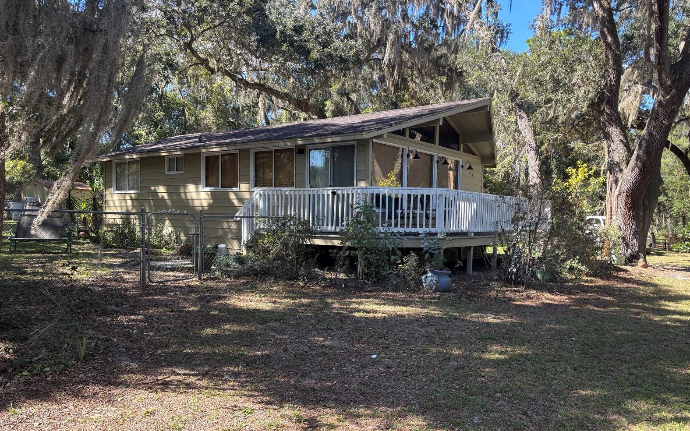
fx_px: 526
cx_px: 346
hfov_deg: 66.5
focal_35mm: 28
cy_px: 230
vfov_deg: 44.5
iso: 50
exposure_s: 1/394
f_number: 1.6
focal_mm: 5.96
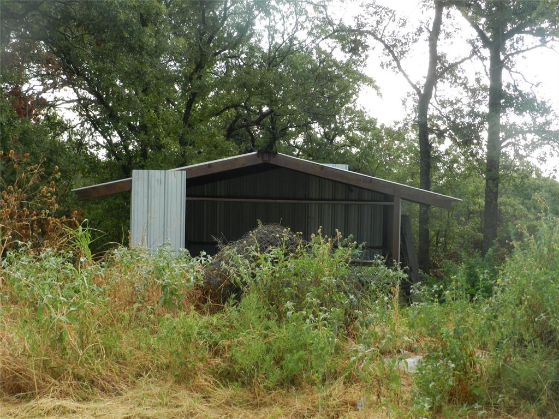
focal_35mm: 60
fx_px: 969
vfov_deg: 24.4
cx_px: 280
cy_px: 210
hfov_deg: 32.2
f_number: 4.6
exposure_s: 1/80
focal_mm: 10.7
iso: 160
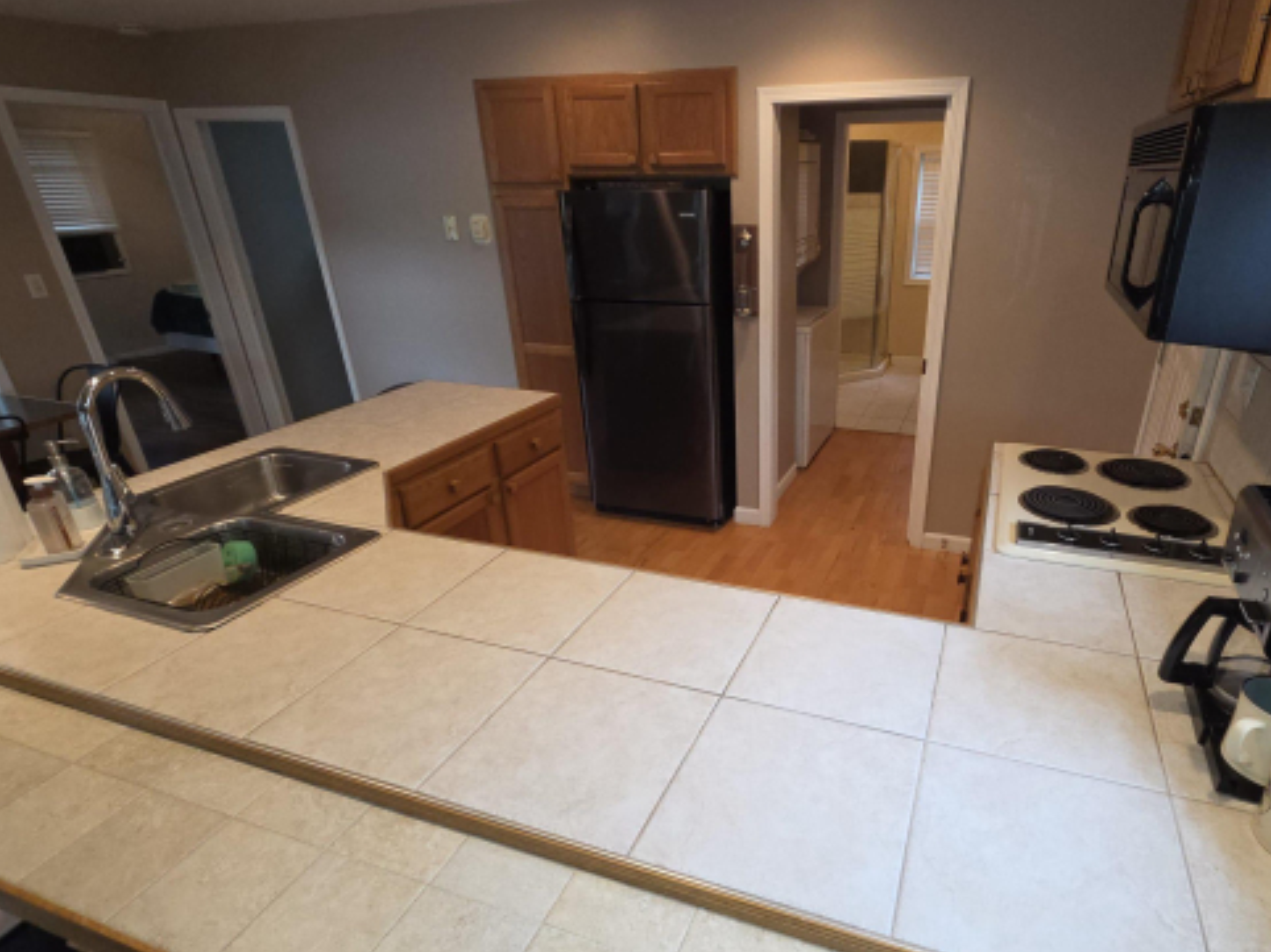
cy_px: 512
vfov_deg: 71.4
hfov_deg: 86.7
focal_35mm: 18
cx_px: 761
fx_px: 661
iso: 160
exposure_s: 1/60
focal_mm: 2.2
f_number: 2.2
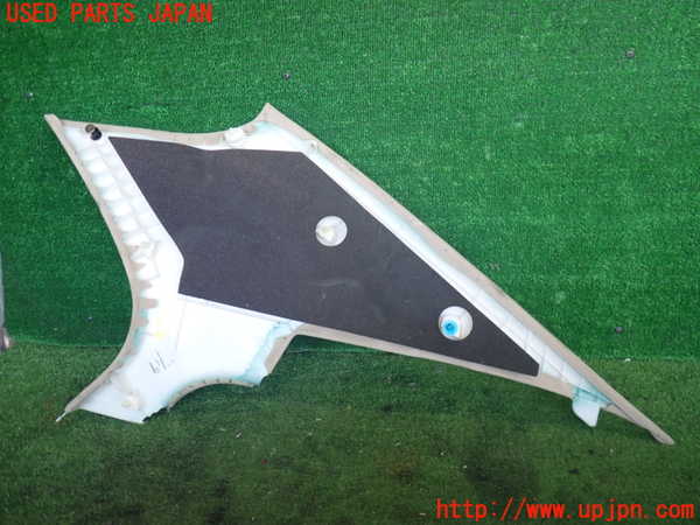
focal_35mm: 30
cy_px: 262
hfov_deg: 60.0
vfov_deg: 46.8
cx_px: 350
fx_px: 607
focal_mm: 5.4
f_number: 2.3
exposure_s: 1/100
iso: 200
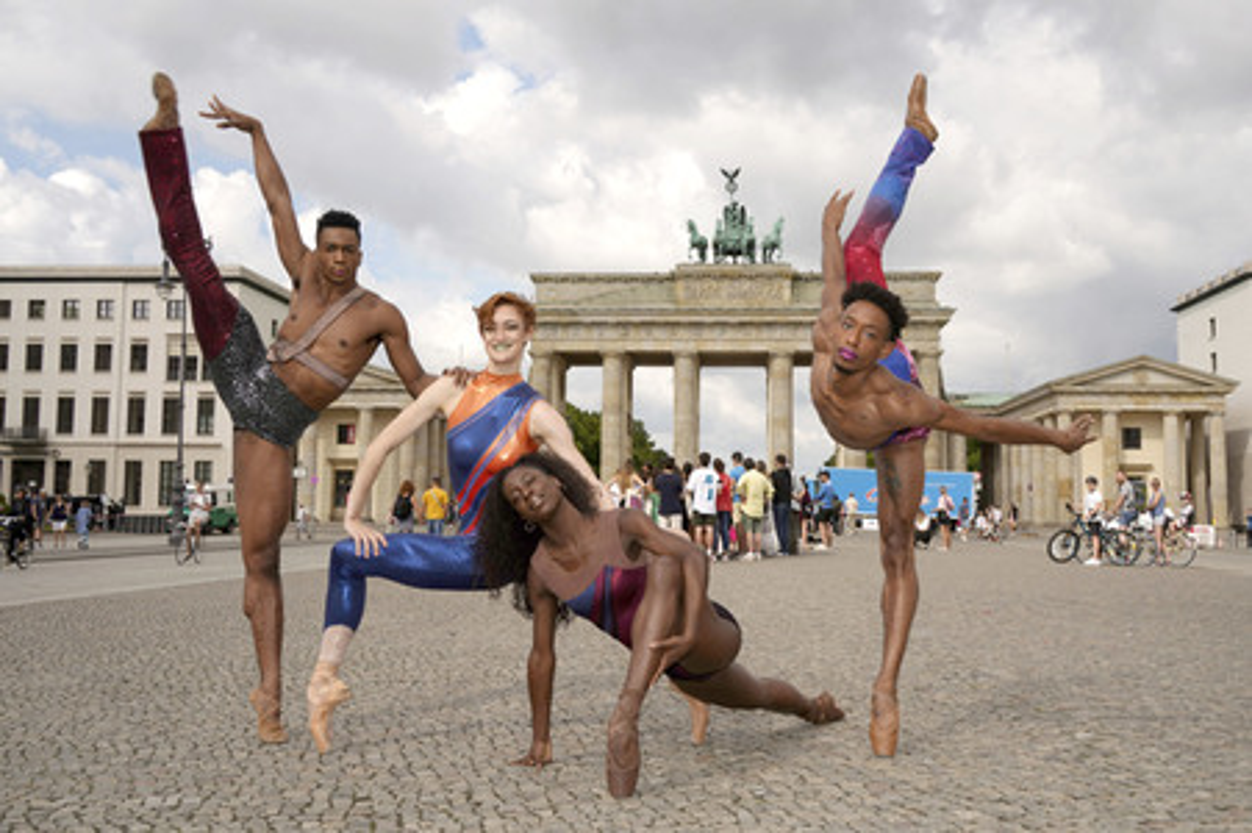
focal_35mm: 34
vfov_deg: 38.8
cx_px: 626
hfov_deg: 55.8
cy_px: 416
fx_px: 1182
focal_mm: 34
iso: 50
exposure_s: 1/250
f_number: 8
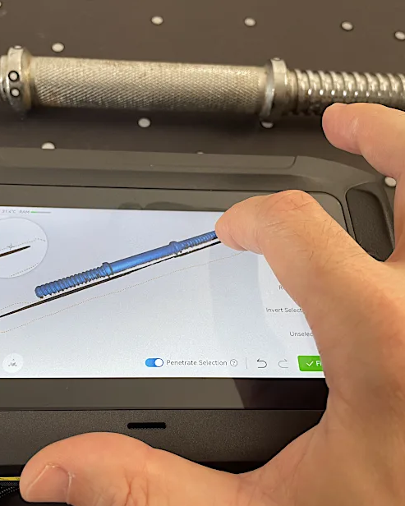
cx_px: 182
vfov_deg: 52.8
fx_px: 509
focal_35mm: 34
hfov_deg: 43.3
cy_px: 253
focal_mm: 4.2
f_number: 1.6
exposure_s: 1/50
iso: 64
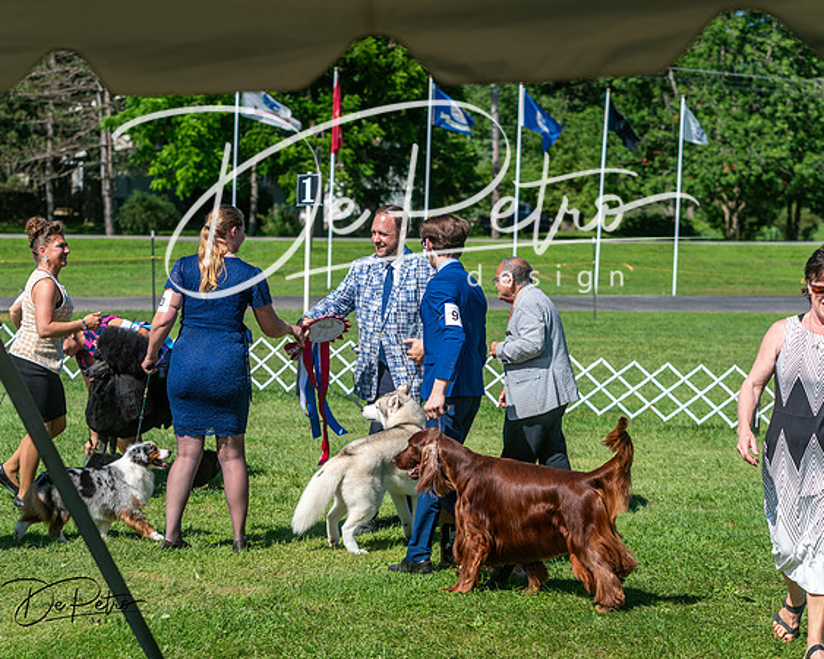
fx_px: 2032
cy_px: 330
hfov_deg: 22.9
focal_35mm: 83
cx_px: 412
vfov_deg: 18.4
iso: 80
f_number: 4
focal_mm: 74
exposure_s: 1/1000
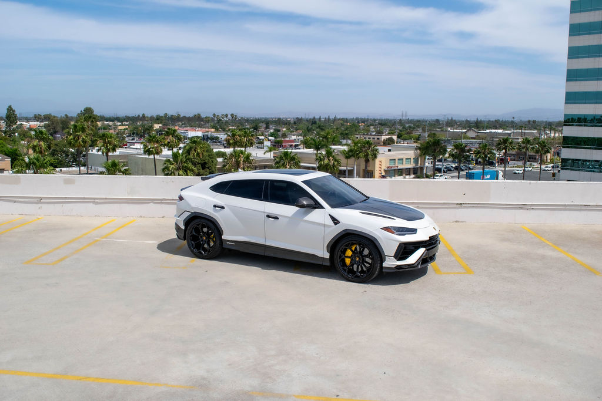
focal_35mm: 33
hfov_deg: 57.2
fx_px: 552
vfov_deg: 40.0
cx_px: 301
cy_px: 200
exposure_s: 1/2000
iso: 400
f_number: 8
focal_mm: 22
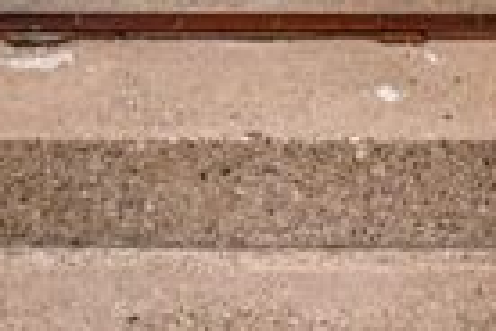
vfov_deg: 11.5
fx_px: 1116
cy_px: -612
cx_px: 230
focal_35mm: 81
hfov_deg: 25.1
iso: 125
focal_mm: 14
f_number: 8
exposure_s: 1/60
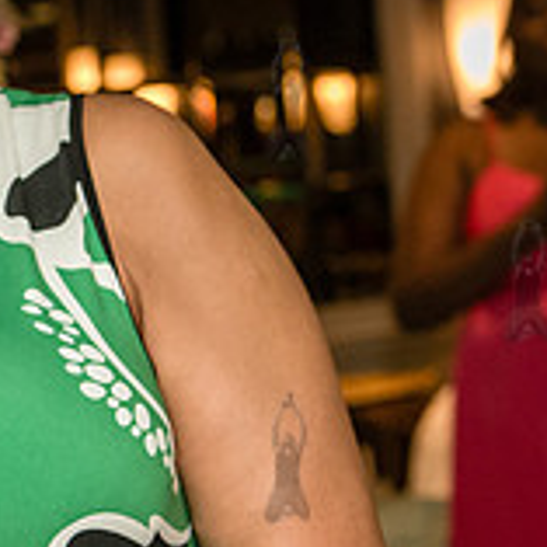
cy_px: 333
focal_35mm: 160
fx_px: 2860
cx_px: -231
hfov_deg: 10.6
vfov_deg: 10.9
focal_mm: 44
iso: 1600
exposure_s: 1/200
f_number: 3.5
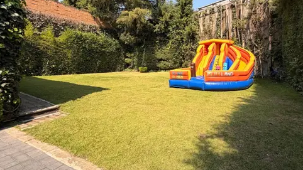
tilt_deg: -0.3
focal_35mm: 19
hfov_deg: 88.9
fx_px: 153
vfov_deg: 57.8
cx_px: 175
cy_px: 66
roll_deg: +1.7
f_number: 2.2
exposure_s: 1/664
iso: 40
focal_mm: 2.22
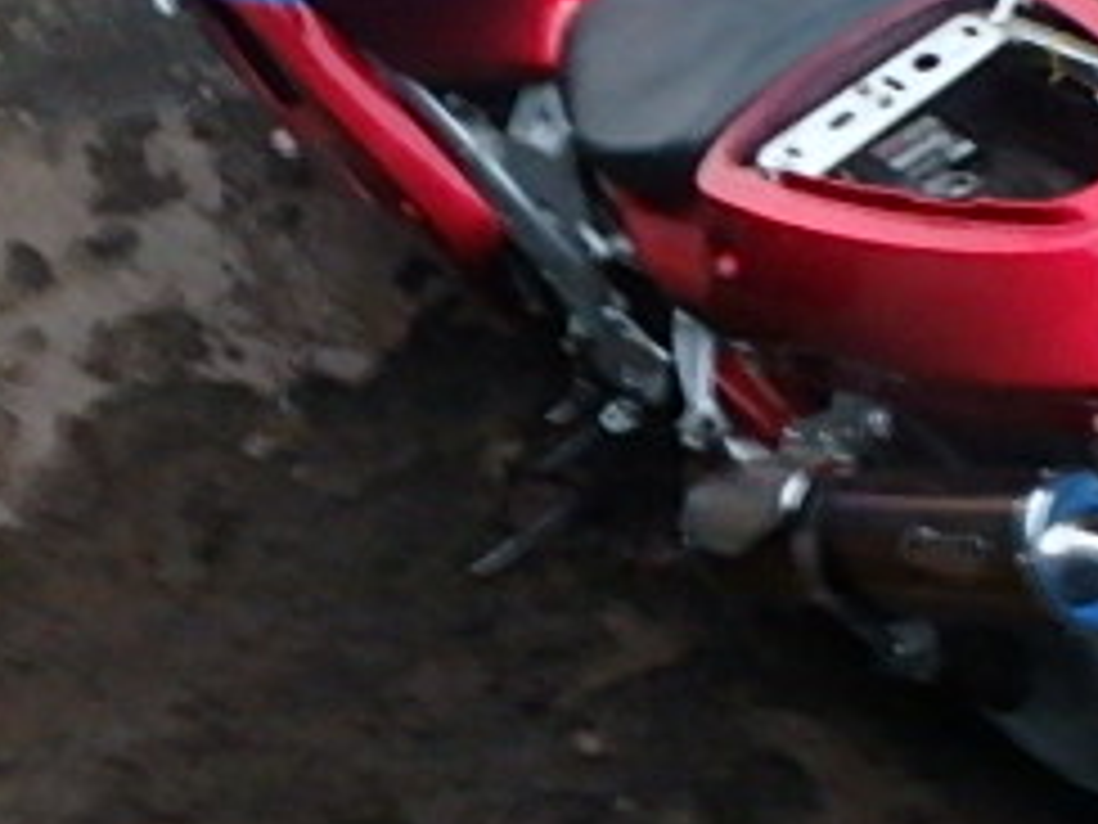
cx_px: 832
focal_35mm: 55
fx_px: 1745
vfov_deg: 25.9
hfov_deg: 34.2
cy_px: 126
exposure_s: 1/8
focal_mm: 3.7
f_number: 3.5
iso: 1000
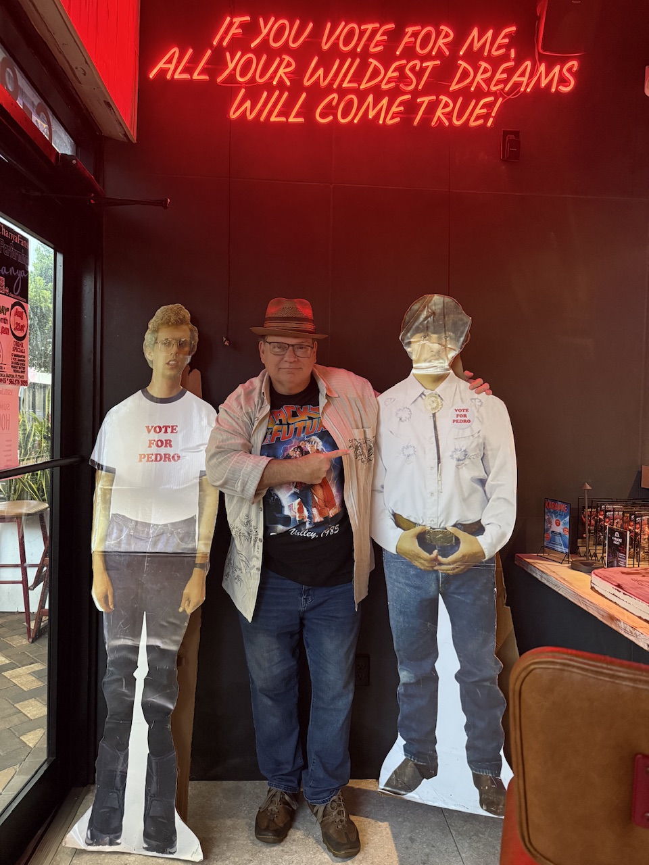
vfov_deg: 71.6
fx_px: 600
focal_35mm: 24
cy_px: 432
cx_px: 324
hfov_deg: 56.8
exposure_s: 1/40
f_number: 1.78
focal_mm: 6.76
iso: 800
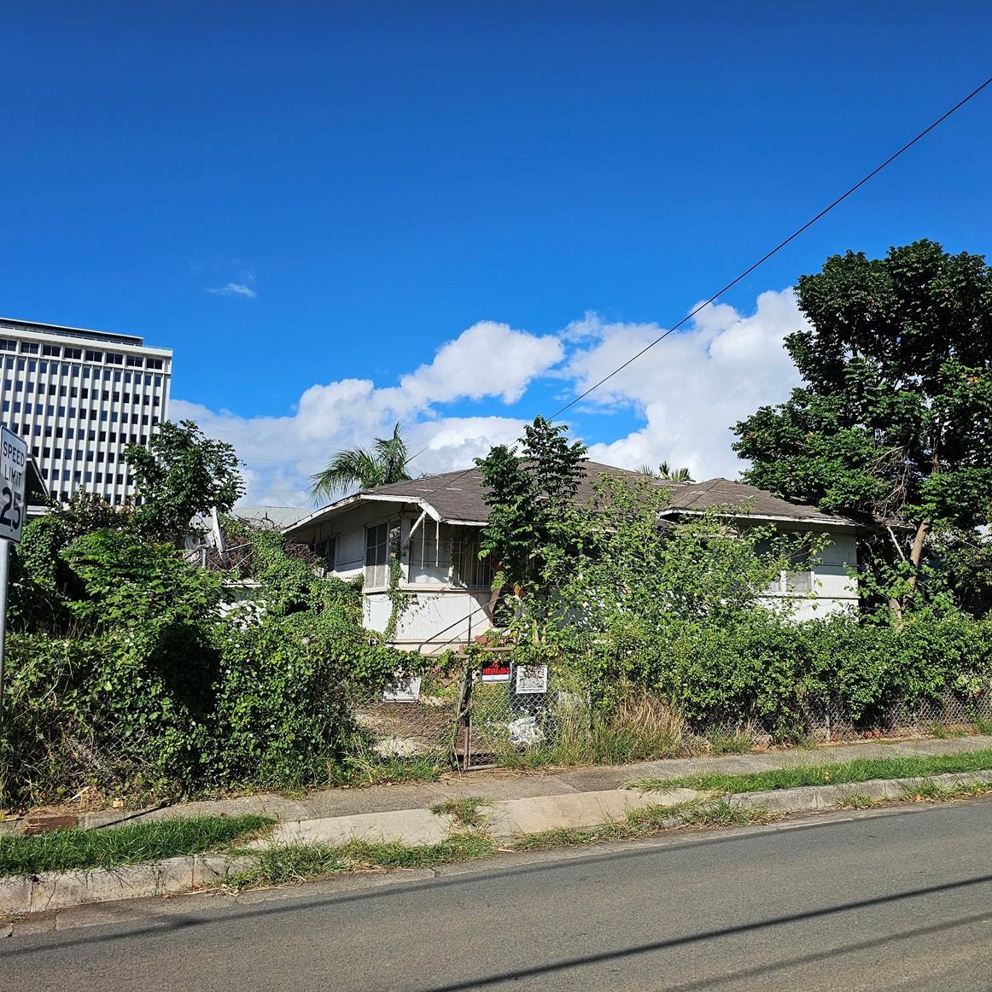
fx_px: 908
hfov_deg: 56.4
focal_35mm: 28
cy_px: 510
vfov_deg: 57.3
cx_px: 635
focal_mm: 6.3
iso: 10
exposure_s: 1/1135
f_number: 1.7
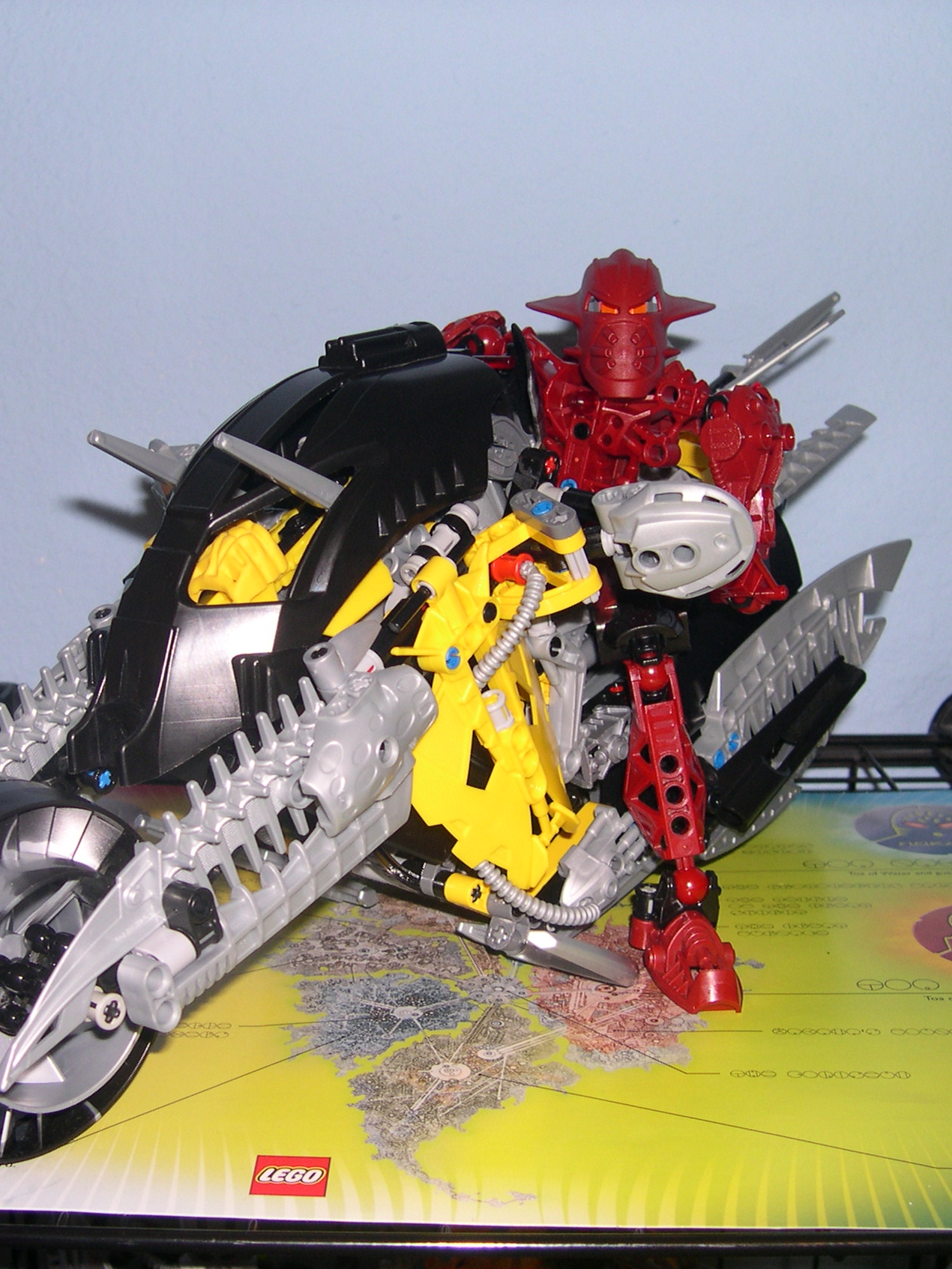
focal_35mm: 51
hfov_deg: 28.4
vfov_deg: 37.5
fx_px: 1870
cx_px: 349
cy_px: 637
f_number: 2.8
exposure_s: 1/60
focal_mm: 8
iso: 100
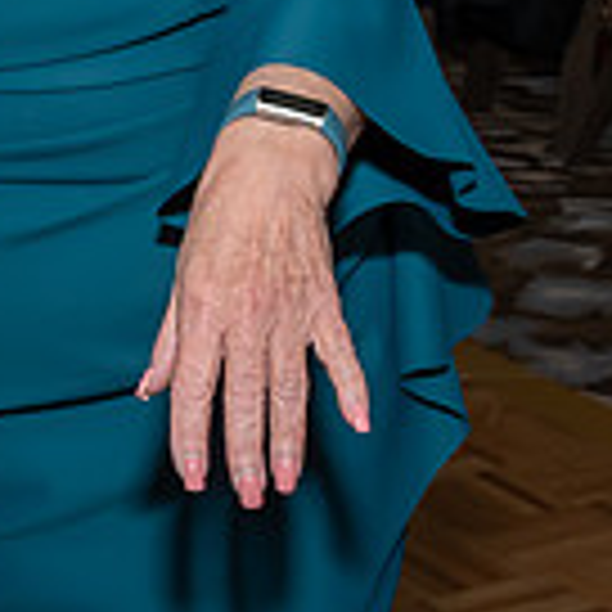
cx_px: -360
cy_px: -236
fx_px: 3300
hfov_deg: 10.2
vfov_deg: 10.3
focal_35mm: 165
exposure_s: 1/250
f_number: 6.3
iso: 400
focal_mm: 22
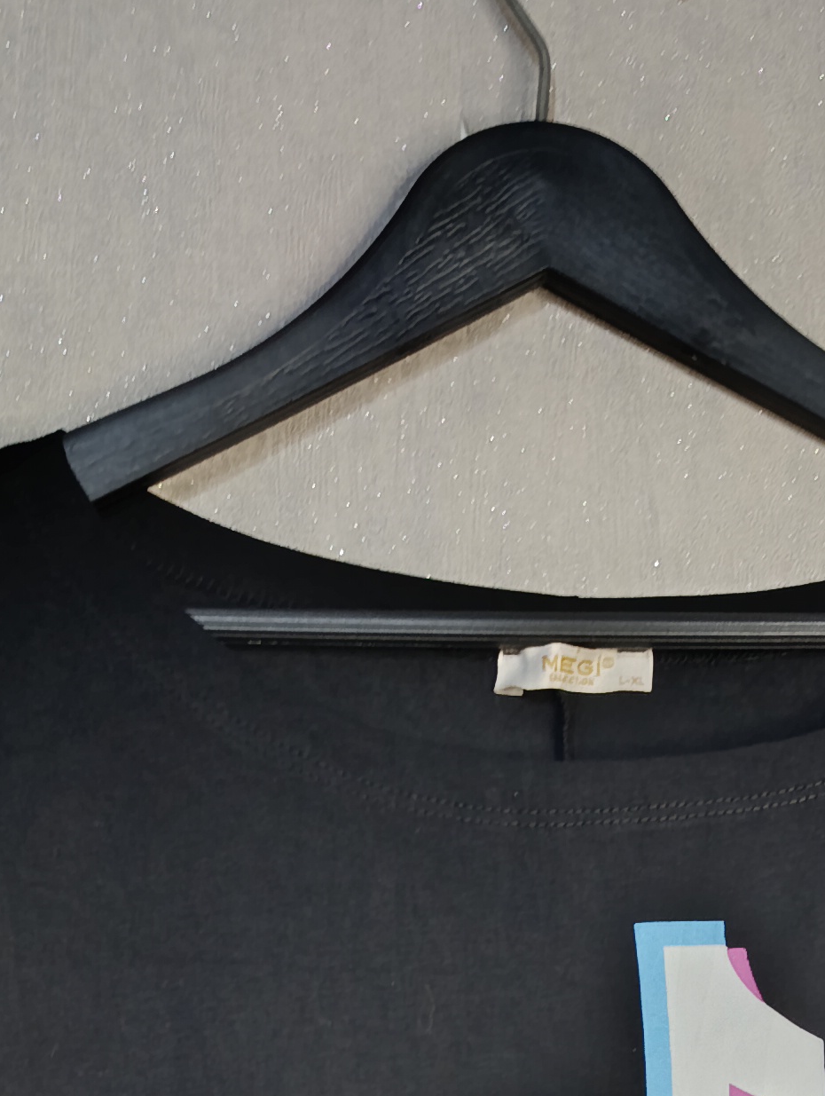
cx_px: 662
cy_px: 1464
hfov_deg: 19.2
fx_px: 2409
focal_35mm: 76
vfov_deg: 22.6
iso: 400
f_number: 1.6
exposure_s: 1/33.3
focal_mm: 6.14
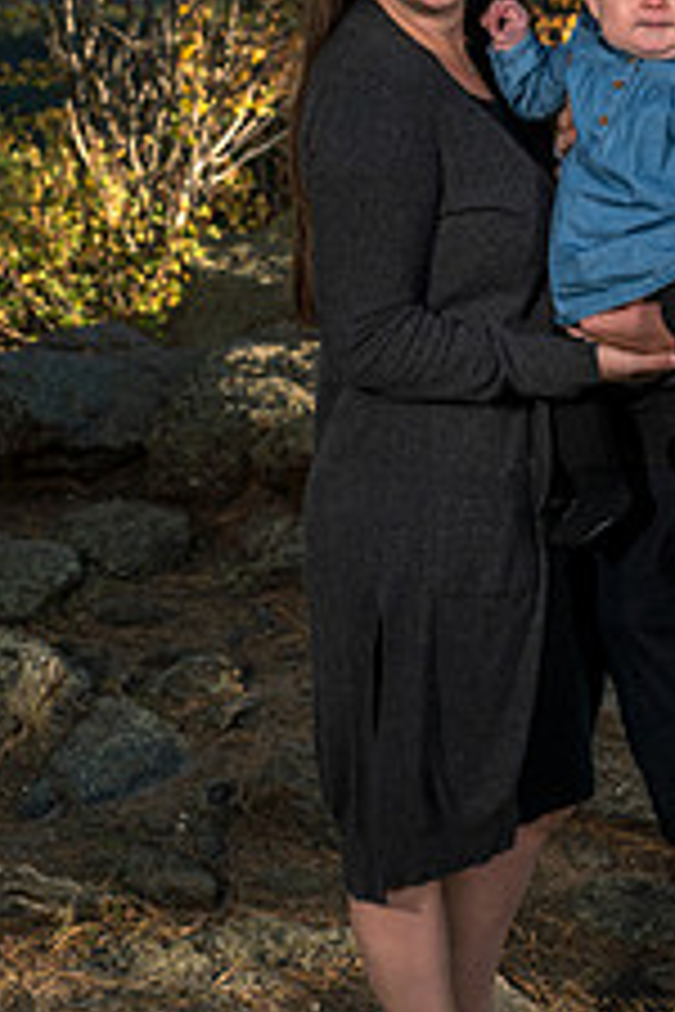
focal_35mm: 70
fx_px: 1969
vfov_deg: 28.7
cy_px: 351
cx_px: 598
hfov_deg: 19.1
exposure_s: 1/320
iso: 100
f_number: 5
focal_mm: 35
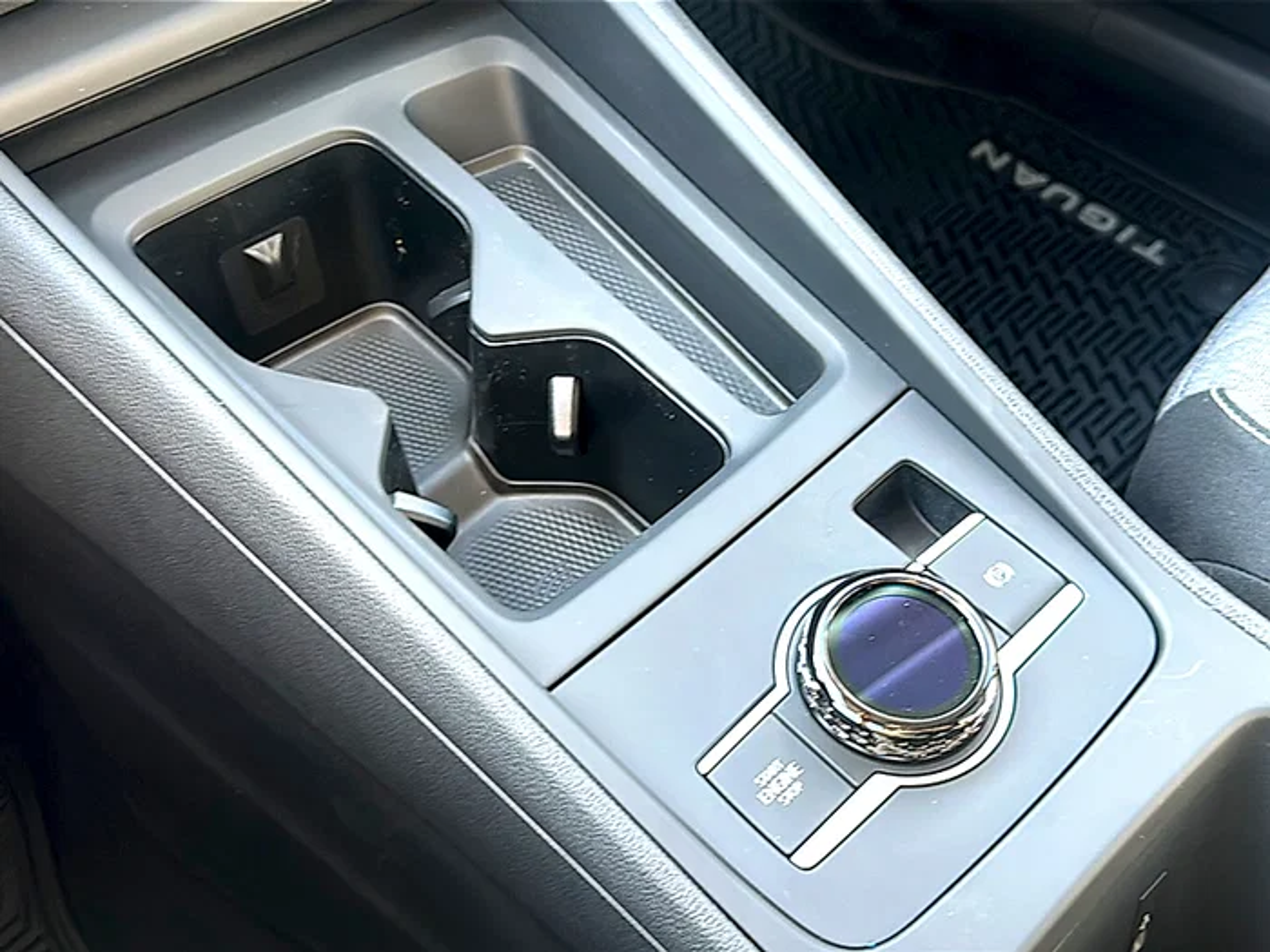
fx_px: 1247
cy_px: 476
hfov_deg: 54.0
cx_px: 635
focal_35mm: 34
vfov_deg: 41.8
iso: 80
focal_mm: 6.86
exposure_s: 1/40
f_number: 1.78
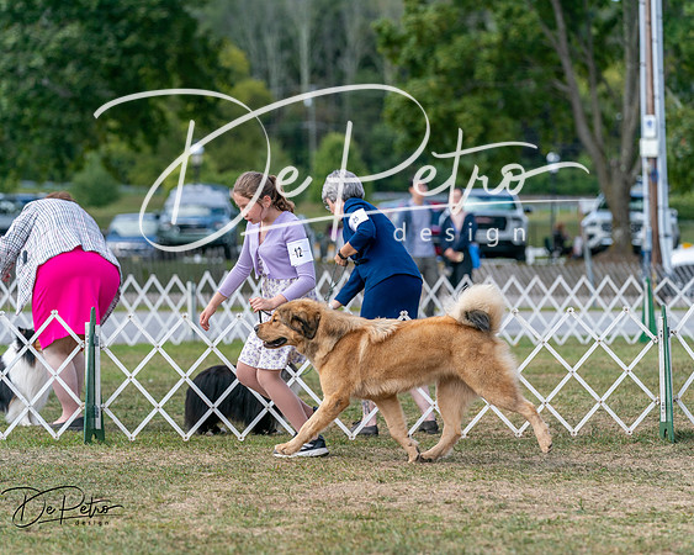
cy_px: 278
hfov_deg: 11.1
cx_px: 347
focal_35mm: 173
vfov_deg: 8.9
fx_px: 3561
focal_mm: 154
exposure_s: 1/2000
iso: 400
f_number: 4
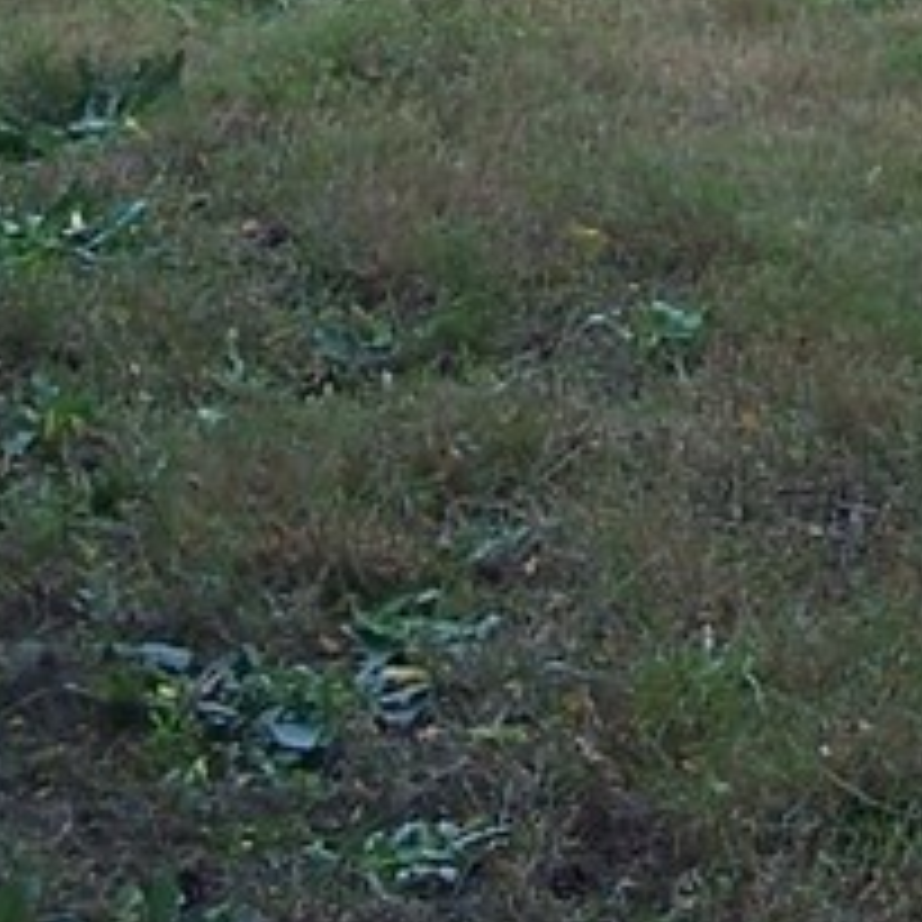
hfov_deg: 10.4
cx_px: 742
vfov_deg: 10.2
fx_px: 5063
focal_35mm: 168
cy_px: -337
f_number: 2.8
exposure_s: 1/60
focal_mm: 6.3
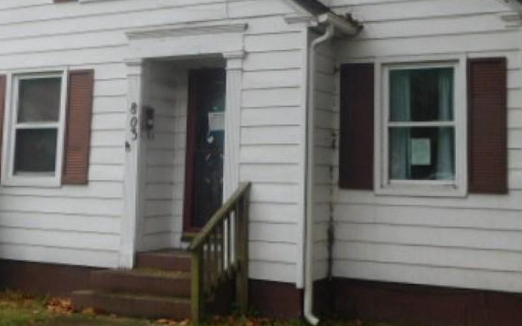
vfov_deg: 22.5
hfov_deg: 35.7
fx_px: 811
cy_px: 77
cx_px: 273
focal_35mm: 57
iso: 125
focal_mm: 5.3
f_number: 3.2
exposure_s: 1/250
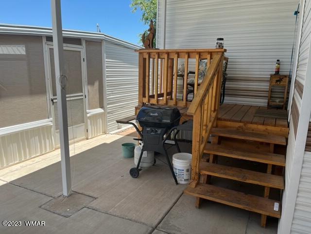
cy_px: 117
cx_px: 156
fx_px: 234
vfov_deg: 53.1
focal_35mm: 26
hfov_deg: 67.3
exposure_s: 1/864
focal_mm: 5.1
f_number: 1.6
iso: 50
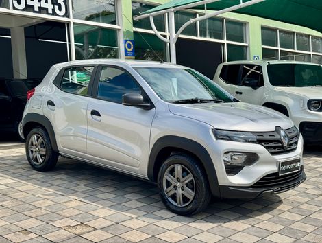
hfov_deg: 39.6
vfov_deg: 30.3
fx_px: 447
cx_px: 161
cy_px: 122
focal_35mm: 48
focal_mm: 6.76
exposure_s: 1/4310
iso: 64
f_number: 1.78
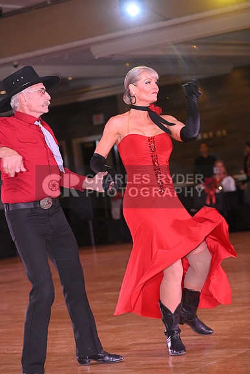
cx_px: 125
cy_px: 187
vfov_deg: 18.6
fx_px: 1145
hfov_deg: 12.5
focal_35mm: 110
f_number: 5.6
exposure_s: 1/200
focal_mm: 110
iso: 2000
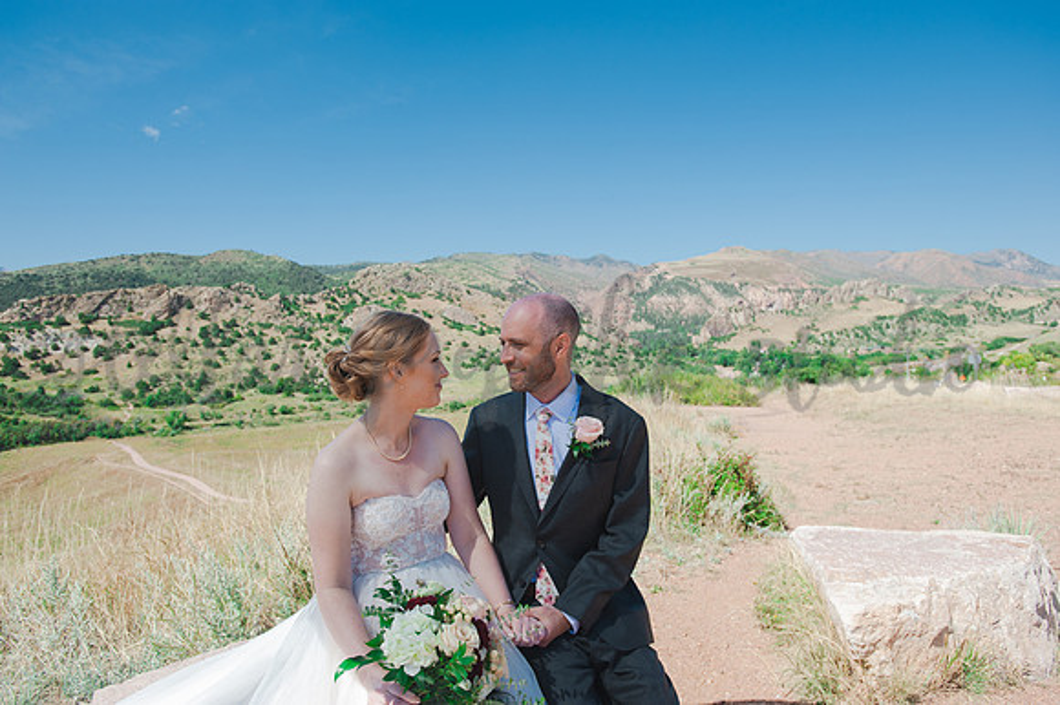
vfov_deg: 53.1
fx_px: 706
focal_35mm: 24
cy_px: 352
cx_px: 530
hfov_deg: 73.8
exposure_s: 1/800
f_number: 4.5
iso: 200
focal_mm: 24
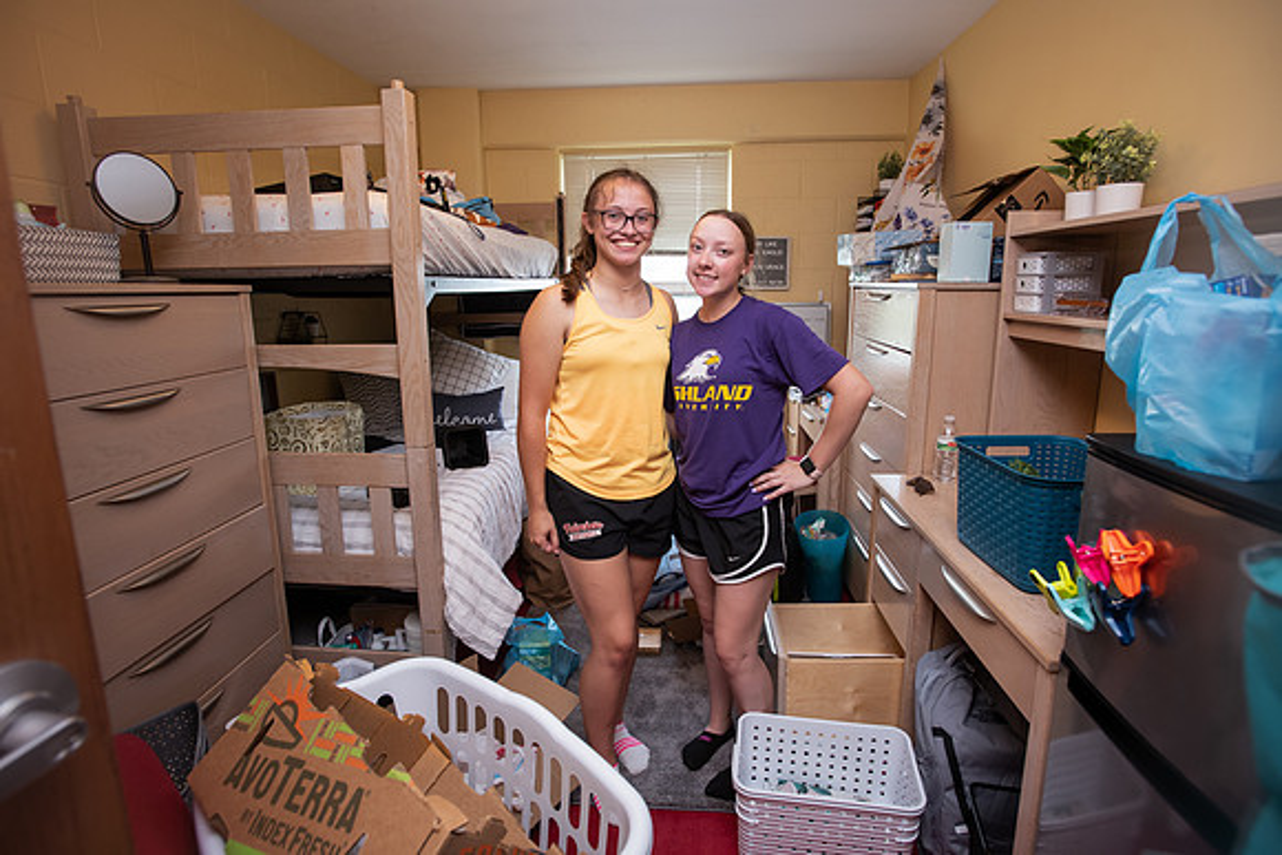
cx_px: 641
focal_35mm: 19
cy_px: 428
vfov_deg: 64.6
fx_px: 677
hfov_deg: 86.9
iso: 1000
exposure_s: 1/100
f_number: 5
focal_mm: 19
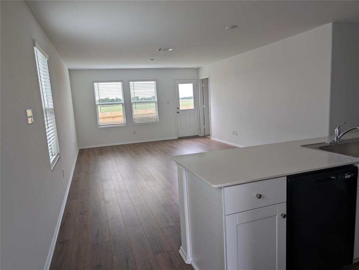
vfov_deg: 56.9
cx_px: 180
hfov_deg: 71.5
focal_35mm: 24
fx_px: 249
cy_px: 135
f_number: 1.68
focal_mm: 6.9
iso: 22
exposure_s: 1/133
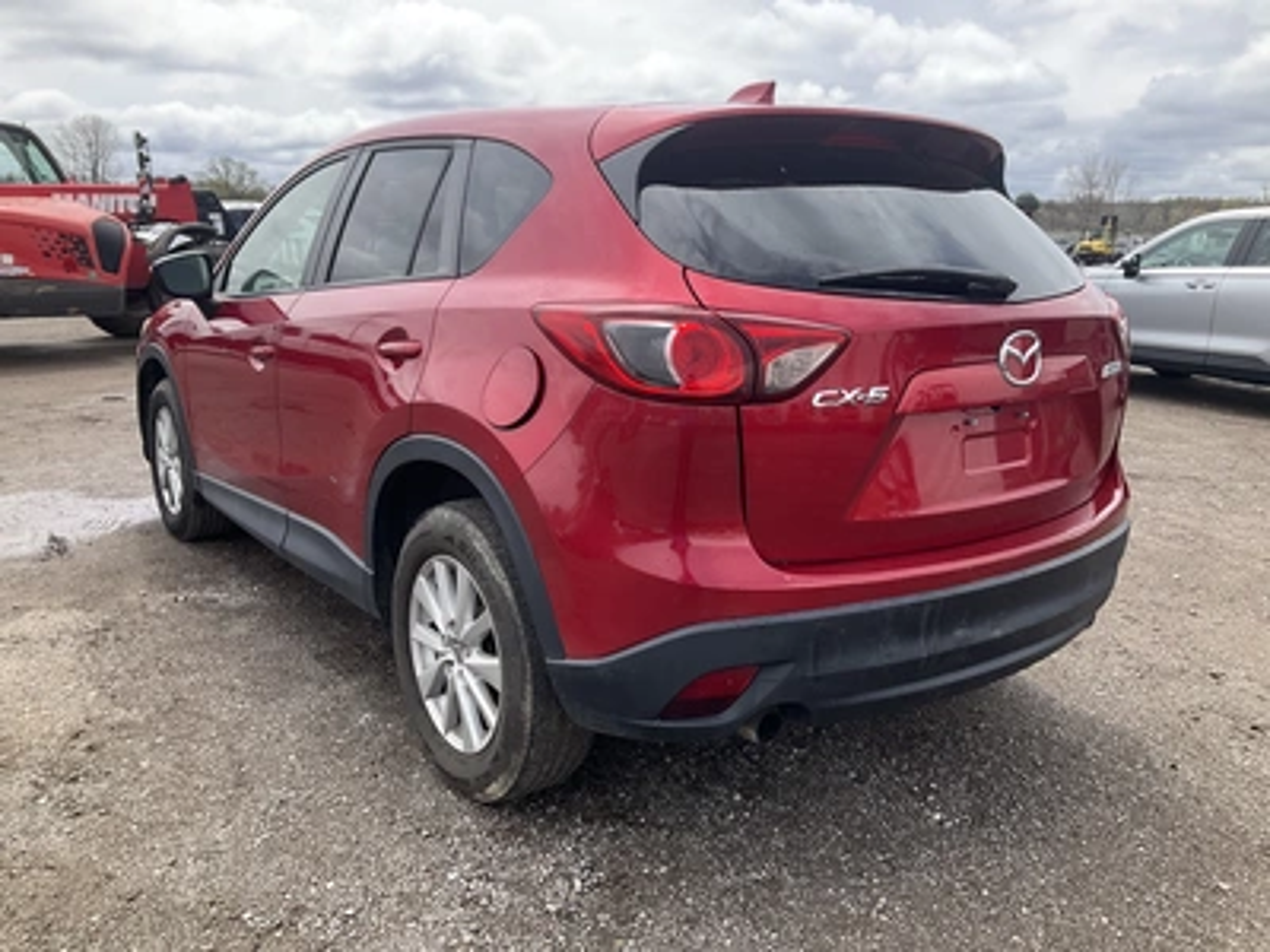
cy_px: 476
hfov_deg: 61.7
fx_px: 1064
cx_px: 635
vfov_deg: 48.2
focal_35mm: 29
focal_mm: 3
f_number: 1.8
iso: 25
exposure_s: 1/1121
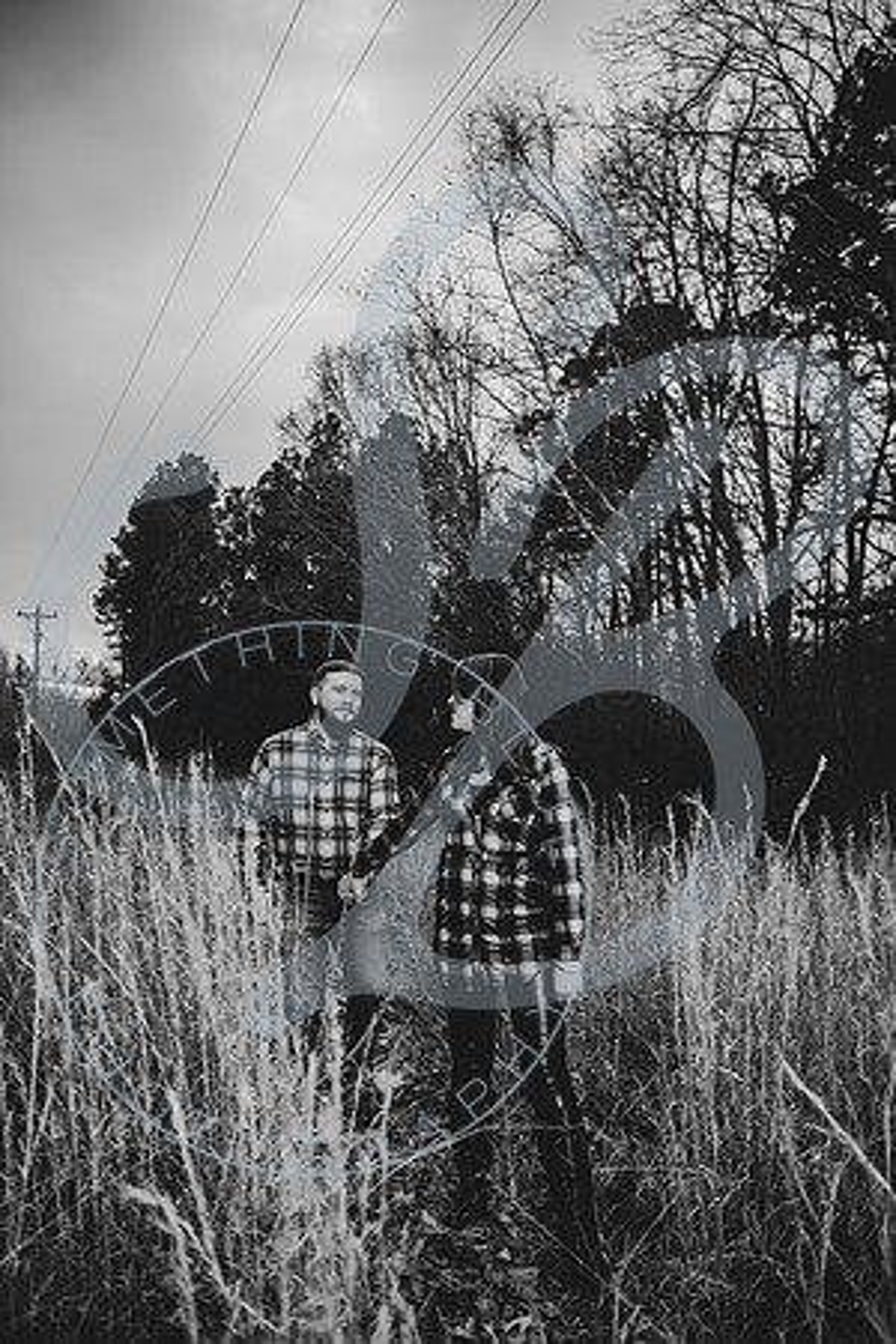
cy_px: 672
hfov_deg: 41.1
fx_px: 1195
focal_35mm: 32
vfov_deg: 58.7
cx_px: 448
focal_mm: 32
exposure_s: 1/200
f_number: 2.8
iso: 200
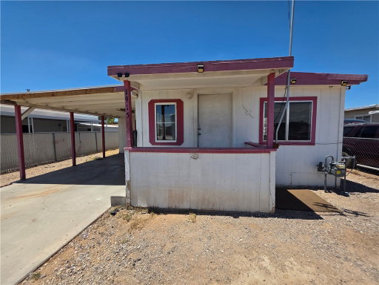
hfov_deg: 106.2
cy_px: 142
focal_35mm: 13
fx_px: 142
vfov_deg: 89.9
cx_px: 190
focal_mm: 2.2
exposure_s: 1/3372
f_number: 1.9
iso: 40
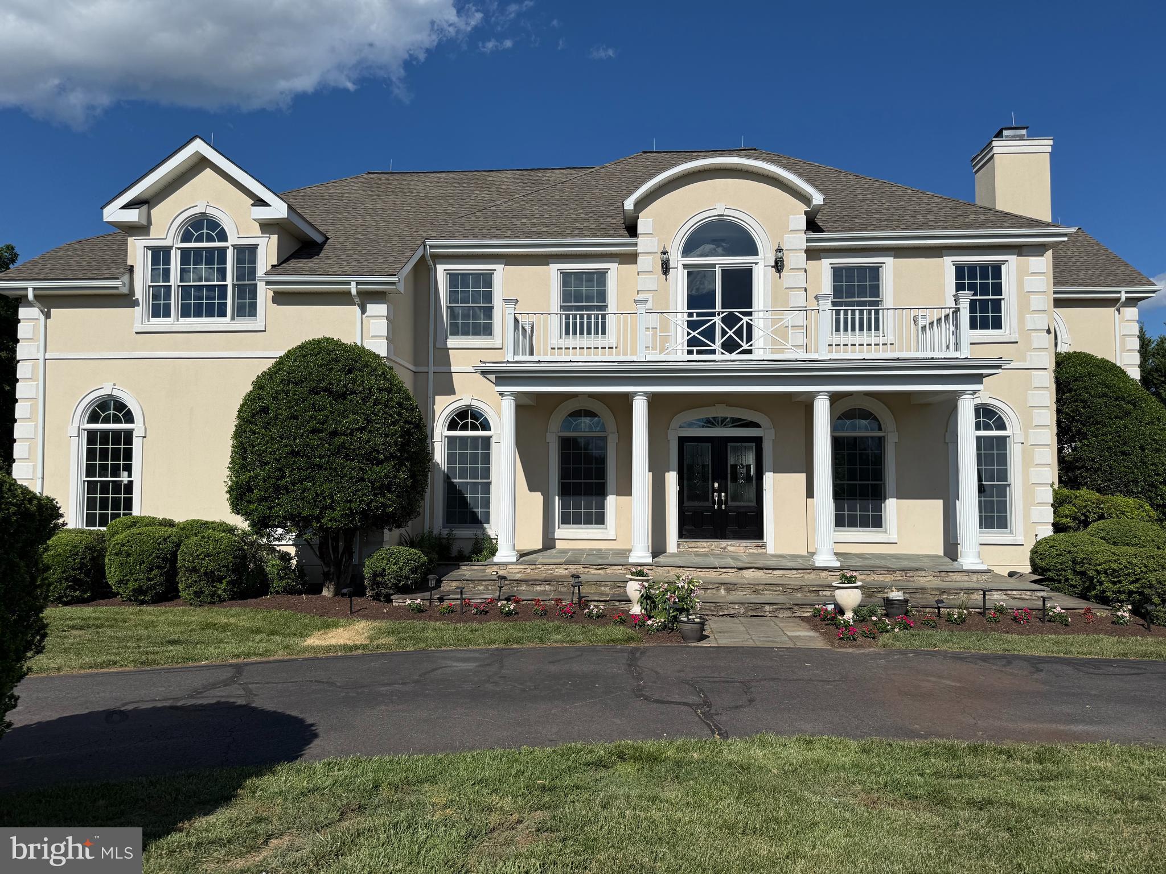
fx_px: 808
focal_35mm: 24
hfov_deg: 71.6
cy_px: 437
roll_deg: +0.3
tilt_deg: +2.9
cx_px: 583
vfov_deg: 56.8
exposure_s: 1/11905
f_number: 1.78
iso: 80
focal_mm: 6.76
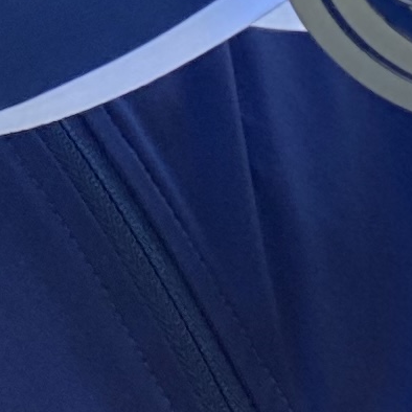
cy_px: -174
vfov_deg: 8.3
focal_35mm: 208
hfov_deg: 8.4
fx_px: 2801
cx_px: 171
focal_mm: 2.71
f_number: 2.2
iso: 25
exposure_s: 1/122
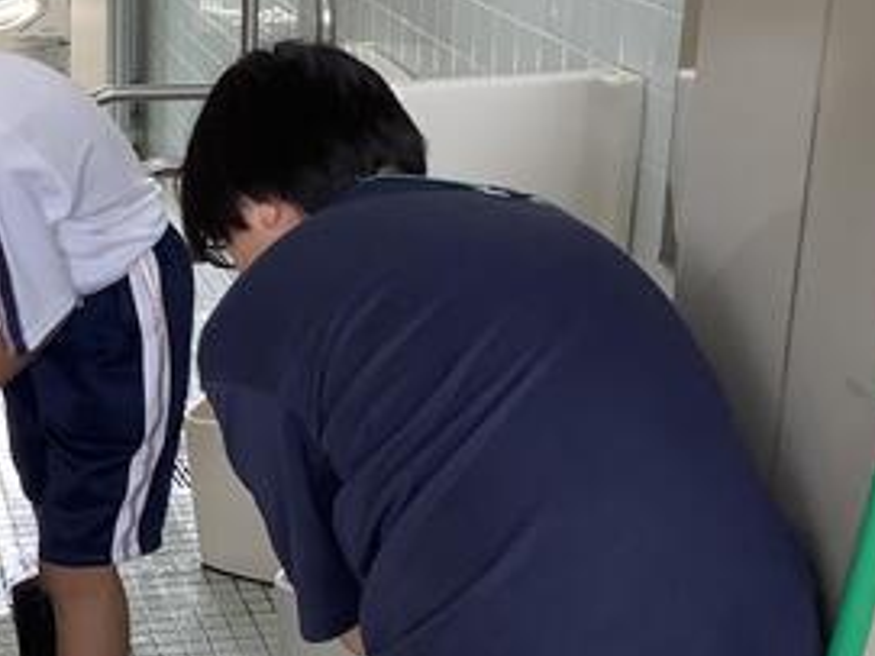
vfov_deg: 18.4
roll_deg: -0.4
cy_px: 367
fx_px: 2021
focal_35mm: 80
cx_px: 142
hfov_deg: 24.0
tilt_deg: -20.9
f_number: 2.4
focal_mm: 3.3
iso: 64
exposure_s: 1/60
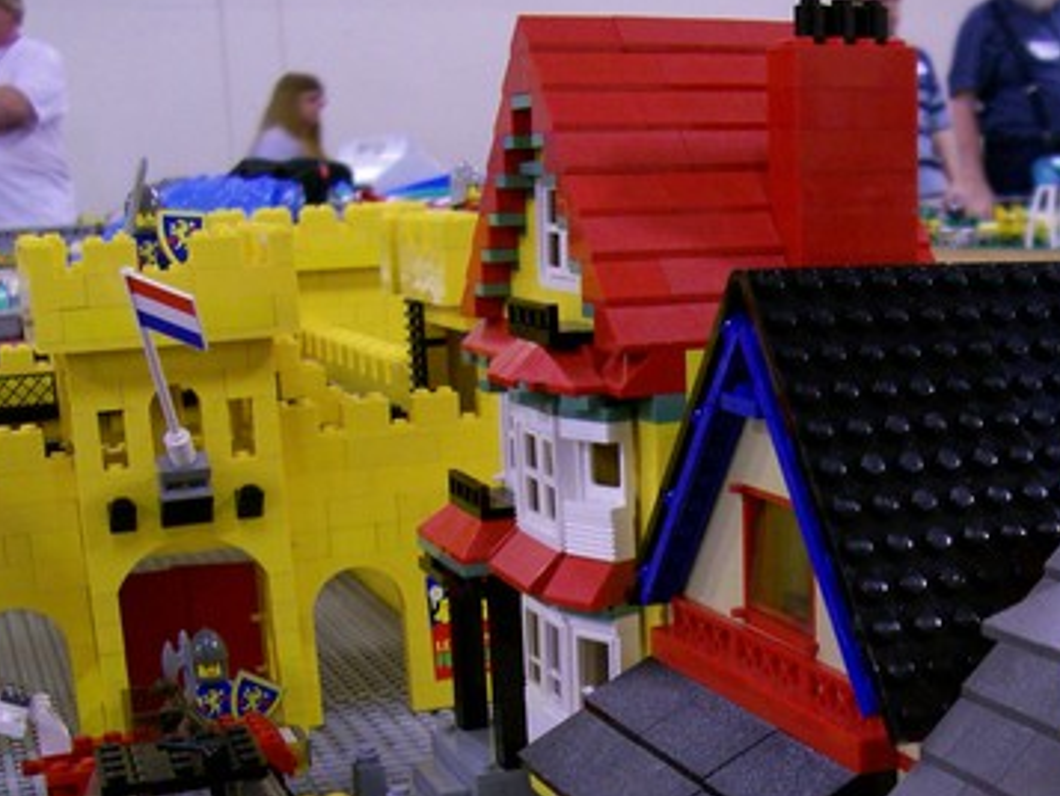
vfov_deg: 23.6
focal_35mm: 61
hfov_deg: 31.0
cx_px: 814
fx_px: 1869
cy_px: 677
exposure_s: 1/8
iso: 160
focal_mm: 5.6
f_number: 2.7
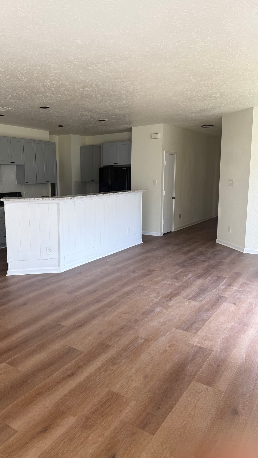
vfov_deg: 69.9
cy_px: 227
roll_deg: +0.9
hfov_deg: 42.3
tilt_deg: -8.0
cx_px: 84
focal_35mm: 27
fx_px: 328
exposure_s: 1/121
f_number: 1.78
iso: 64
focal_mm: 6.76
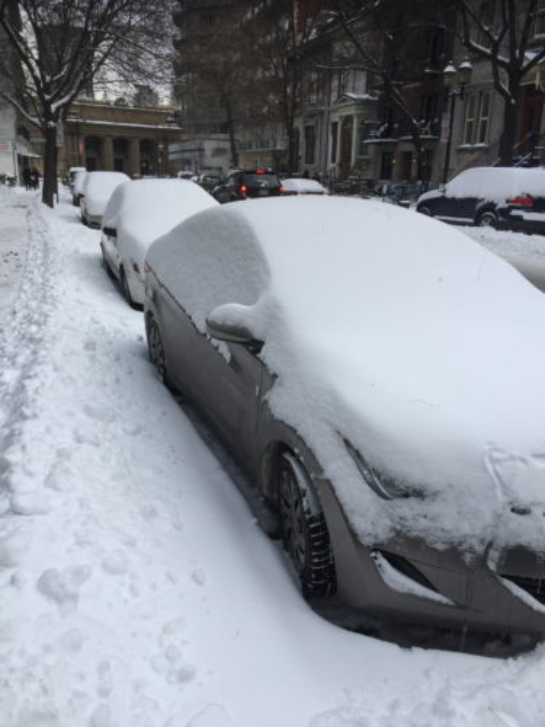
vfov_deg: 61.7
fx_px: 609
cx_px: 272
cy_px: 364
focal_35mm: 29
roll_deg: -1.0
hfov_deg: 48.2
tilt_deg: -15.7
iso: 32
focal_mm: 4.15
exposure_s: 1/370
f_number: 2.2
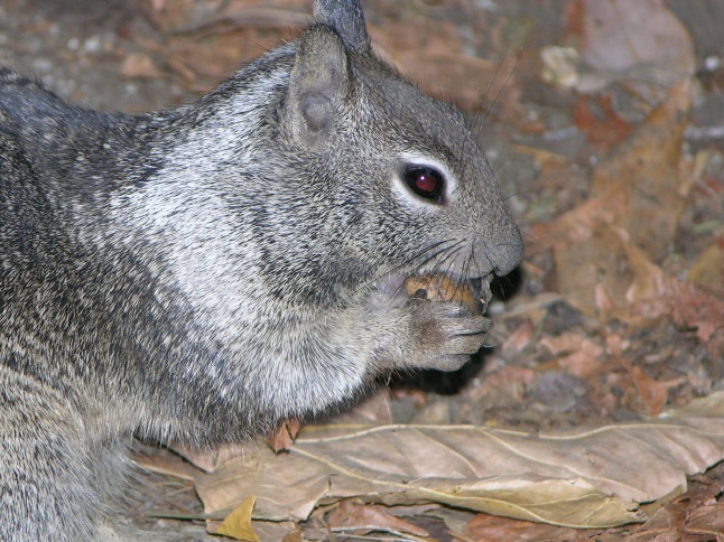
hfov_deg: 4.6
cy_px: 226
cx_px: 214
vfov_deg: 3.5
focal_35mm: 428
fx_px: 8948
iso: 100
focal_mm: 67.7
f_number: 4.2
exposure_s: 1/253
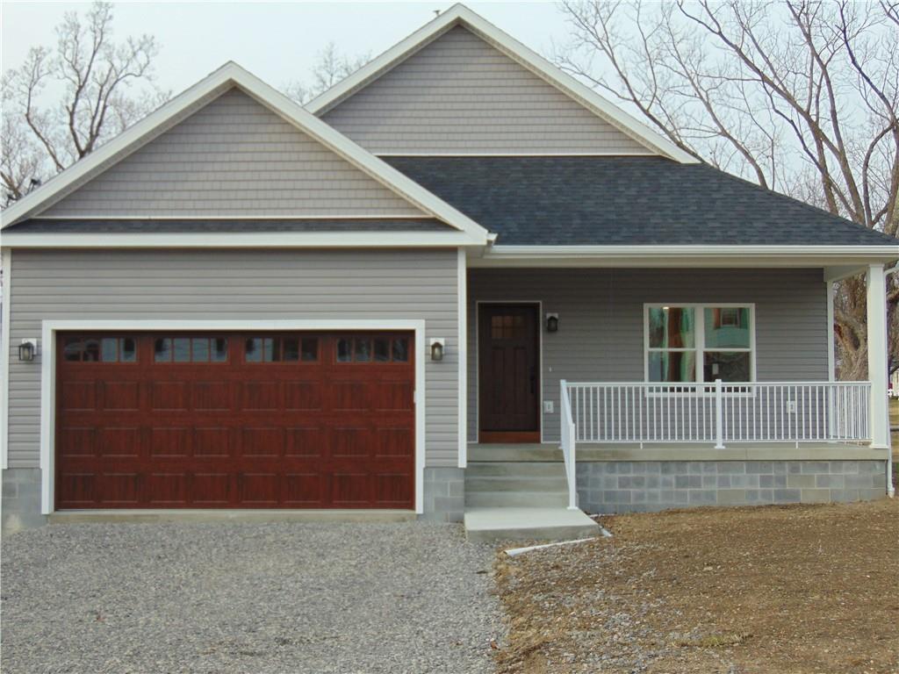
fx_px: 1299
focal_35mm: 50
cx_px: 450
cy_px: 337
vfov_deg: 29.1
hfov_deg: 38.2
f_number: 3.5
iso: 80
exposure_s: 1/320
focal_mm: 9
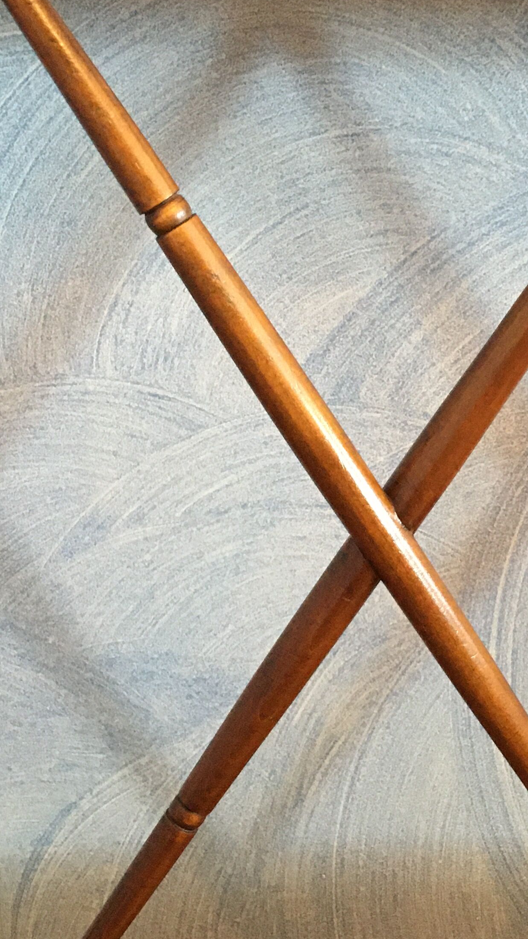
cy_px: 470
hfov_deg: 20.5
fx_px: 1444
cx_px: 410
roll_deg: -1.8
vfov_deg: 36.0
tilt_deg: -22.0
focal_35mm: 58
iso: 200
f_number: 2.2
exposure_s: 1/25
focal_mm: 4.15
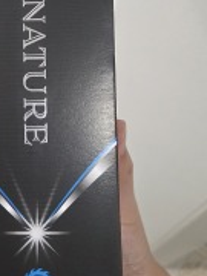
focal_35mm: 46
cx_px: 46
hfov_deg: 30.8
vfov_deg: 40.3
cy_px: 77
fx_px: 367
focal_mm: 5.4
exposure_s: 1/120
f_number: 1.8
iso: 500
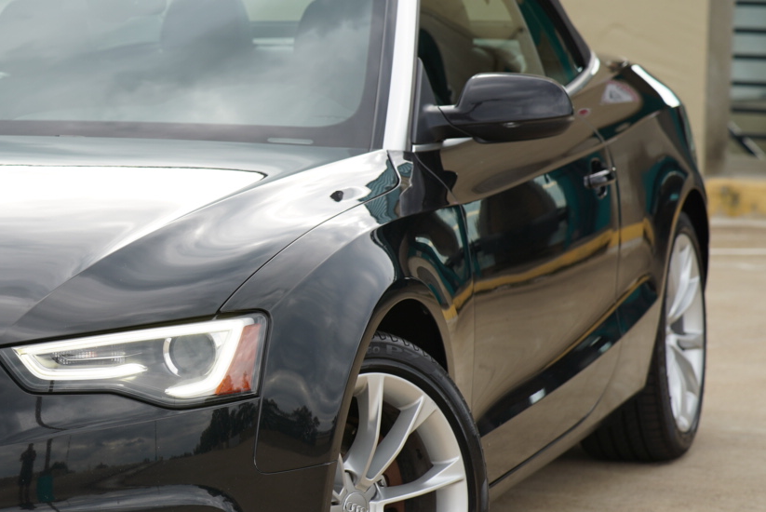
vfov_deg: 8.2
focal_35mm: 167
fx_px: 3556
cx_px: 49
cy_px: 309
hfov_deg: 12.2
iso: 100
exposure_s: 1/160
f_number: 4
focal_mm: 85
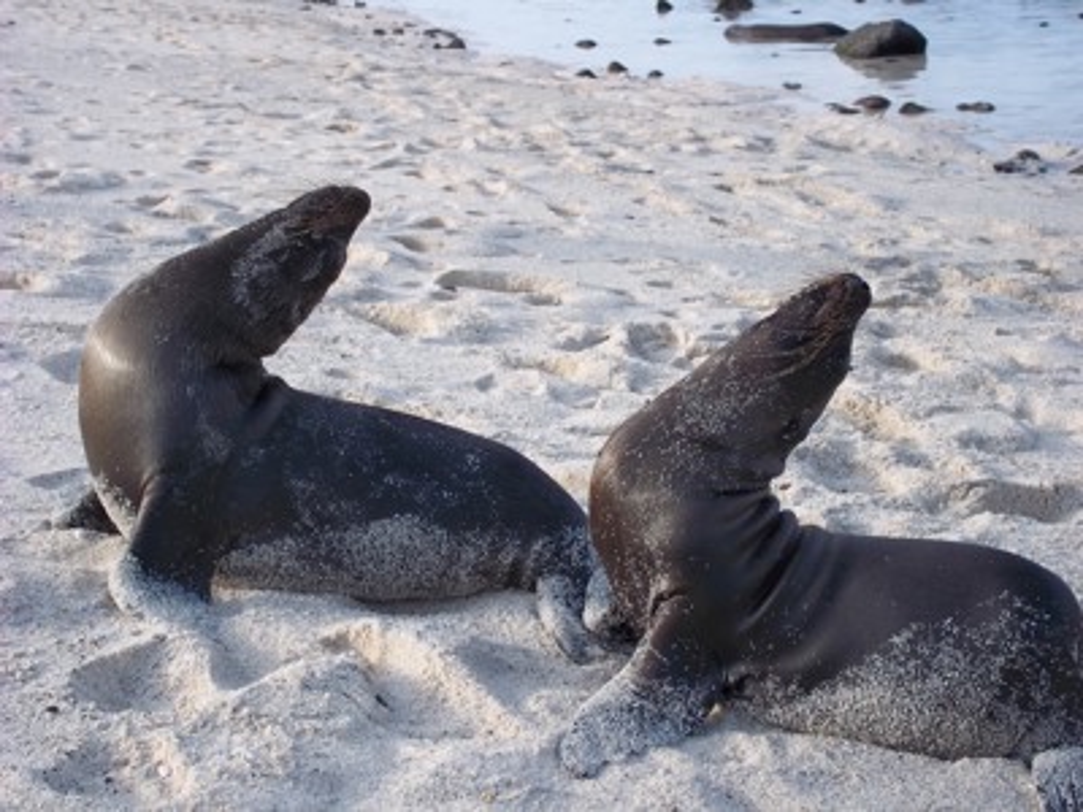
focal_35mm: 70
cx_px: 542
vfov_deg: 21.0
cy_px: 406
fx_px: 2190
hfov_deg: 27.8
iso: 80
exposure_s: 1/320
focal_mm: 12.5
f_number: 4.4
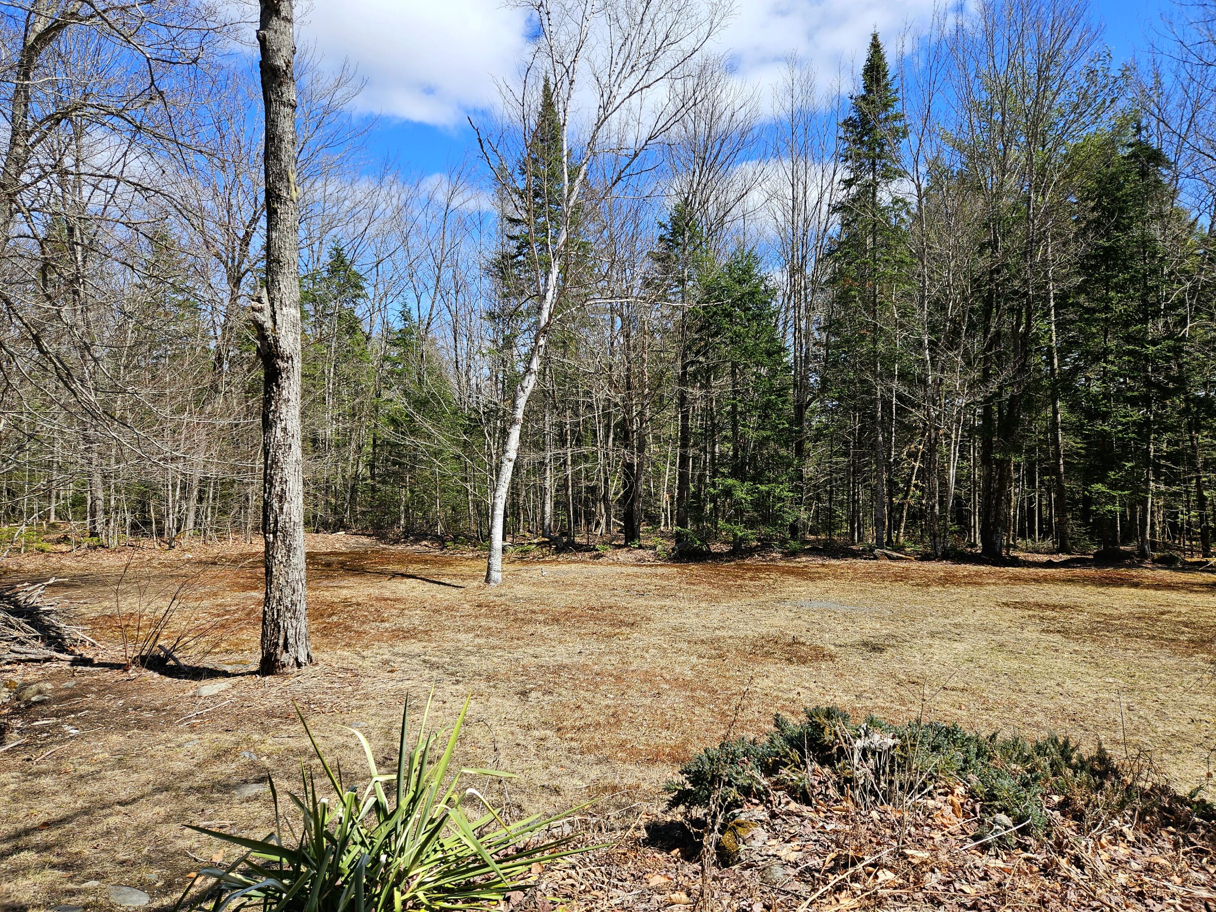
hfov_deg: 73.9
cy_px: 456
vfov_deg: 58.9
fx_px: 808
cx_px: 608
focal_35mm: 23
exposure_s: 1/1429
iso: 25
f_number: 1.8
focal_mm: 5.4
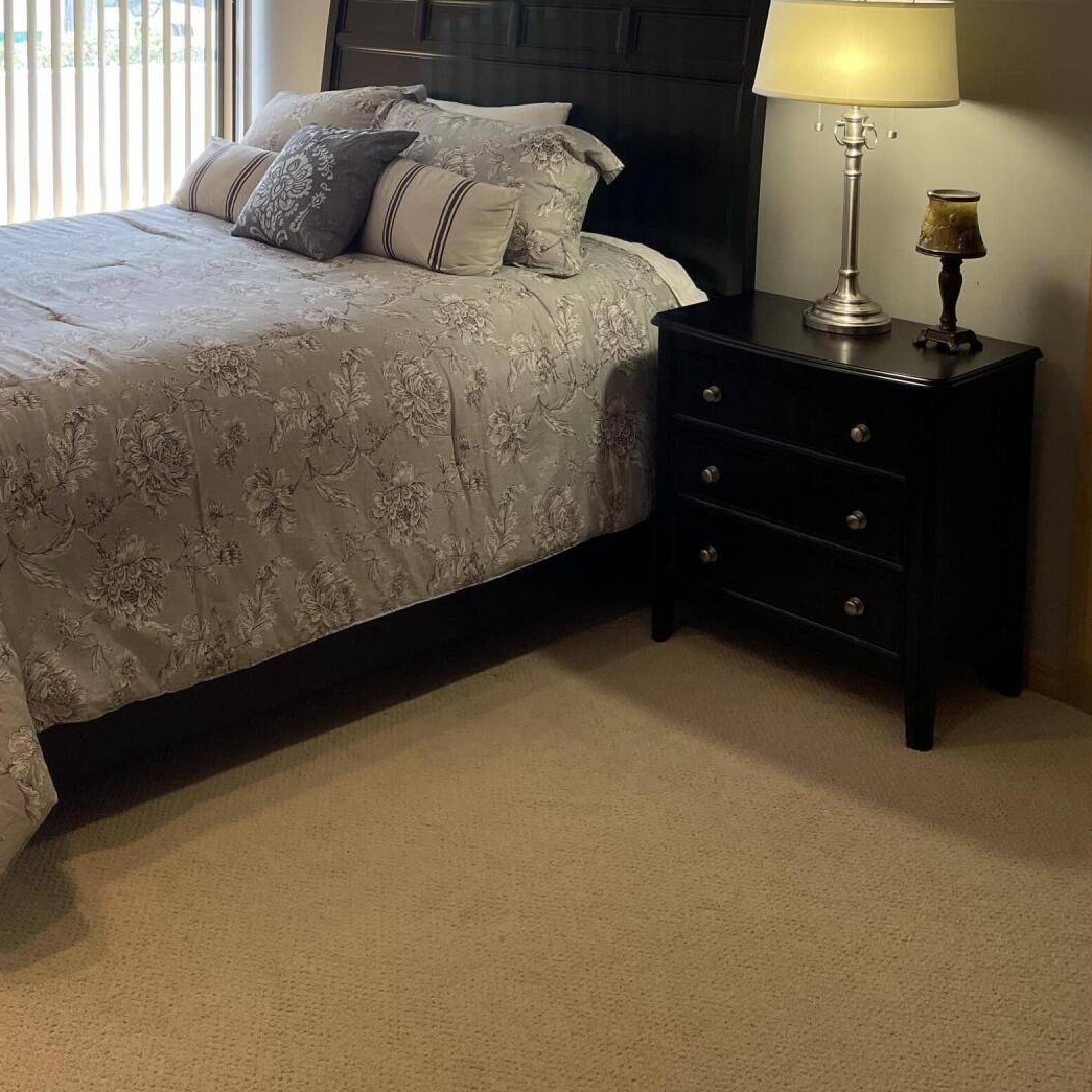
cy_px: 89
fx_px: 1570
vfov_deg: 35.8
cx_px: 329
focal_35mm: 44
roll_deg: -0.5
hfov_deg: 37.7
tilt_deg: -6.1
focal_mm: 5.1
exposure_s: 1/120
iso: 100
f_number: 1.6
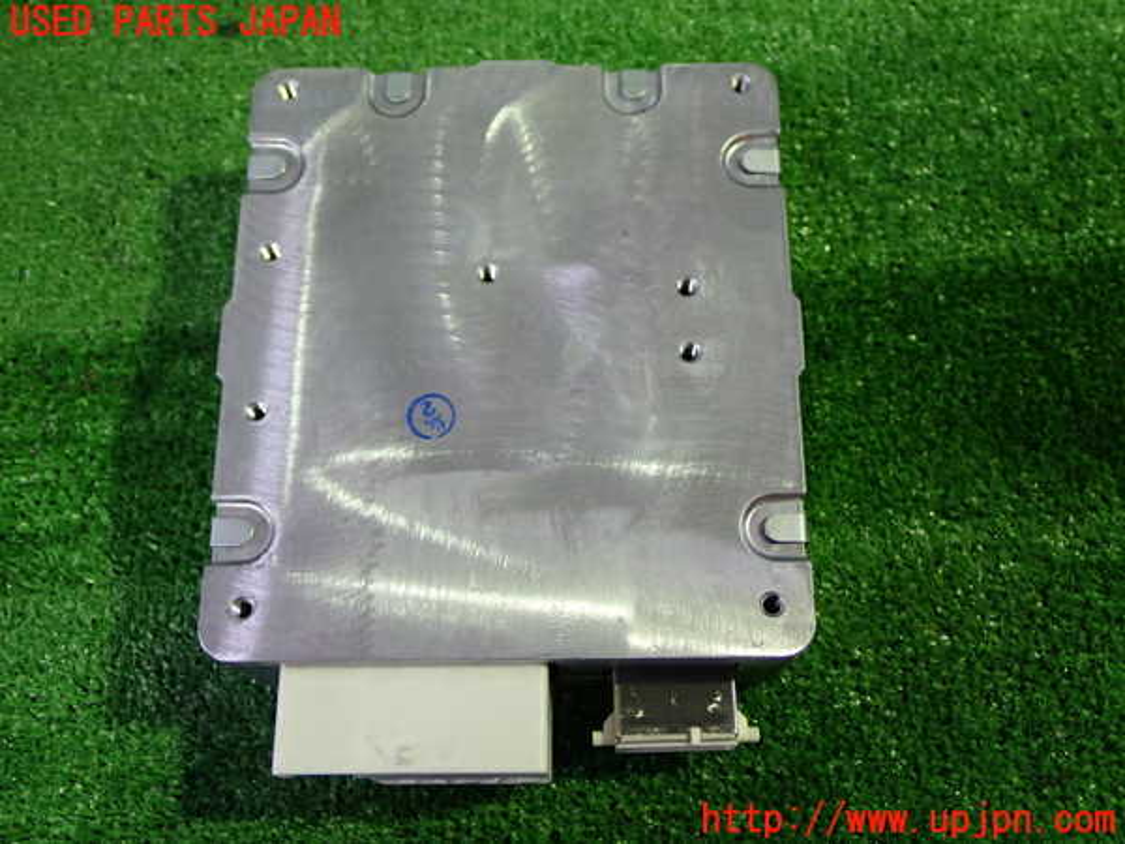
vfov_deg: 37.7
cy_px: 422
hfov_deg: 49.0
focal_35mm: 38
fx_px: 1235
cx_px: 562
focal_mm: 6.83
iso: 400
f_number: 2.7
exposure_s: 1/40
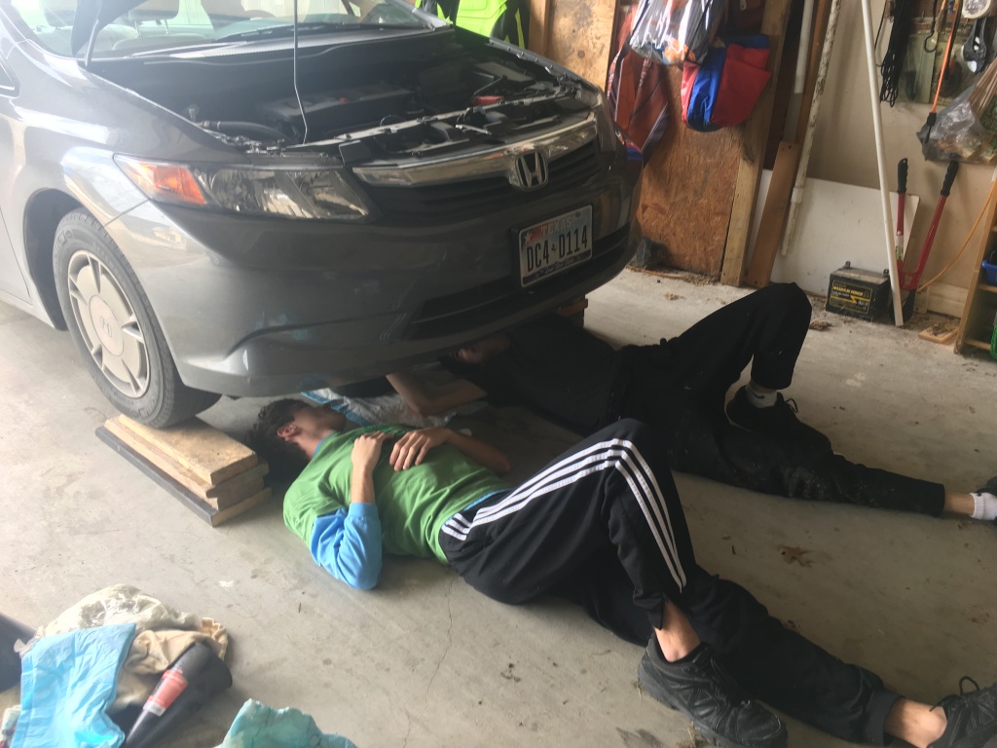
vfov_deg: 48.2
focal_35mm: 29
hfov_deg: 61.7
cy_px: 374
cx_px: 498
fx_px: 835
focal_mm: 4.15
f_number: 2.2
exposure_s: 1/30
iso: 25
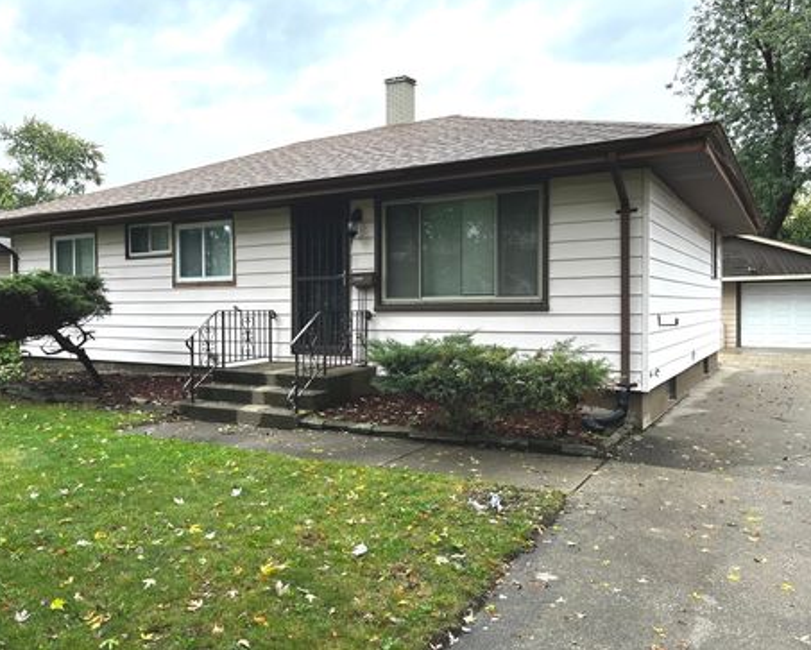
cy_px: 316
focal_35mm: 28
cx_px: 371
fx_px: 673
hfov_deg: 62.1
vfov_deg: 51.6
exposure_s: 1/260
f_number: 1.6
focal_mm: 5.1
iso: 50
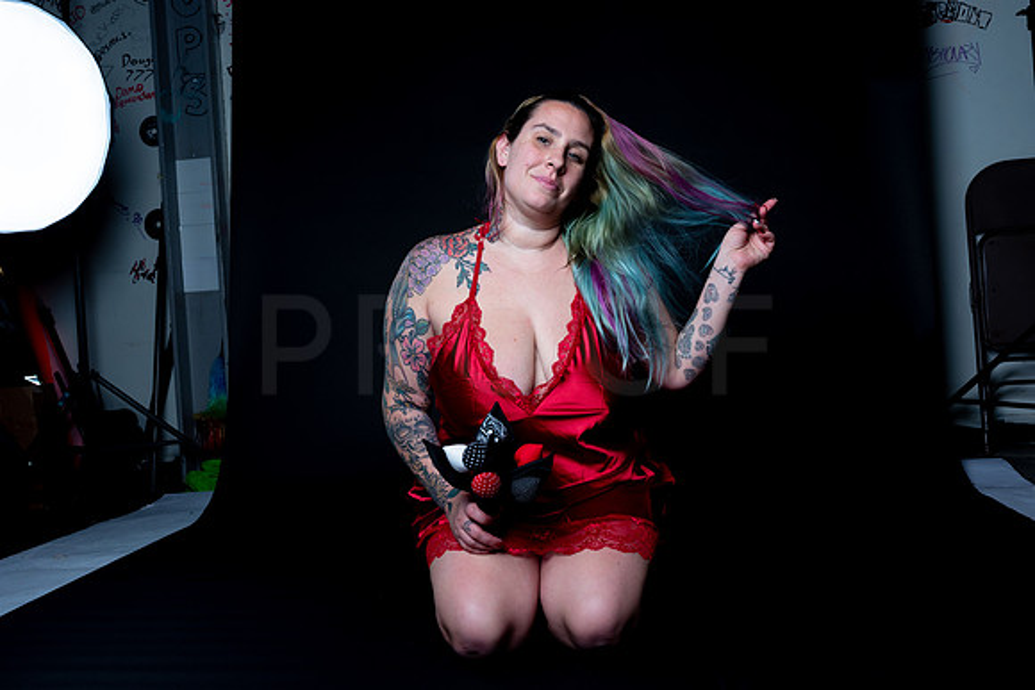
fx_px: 1006
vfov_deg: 37.9
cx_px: 518
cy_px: 345
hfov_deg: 54.4
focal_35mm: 35
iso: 100
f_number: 10
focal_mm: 35
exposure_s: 1/160
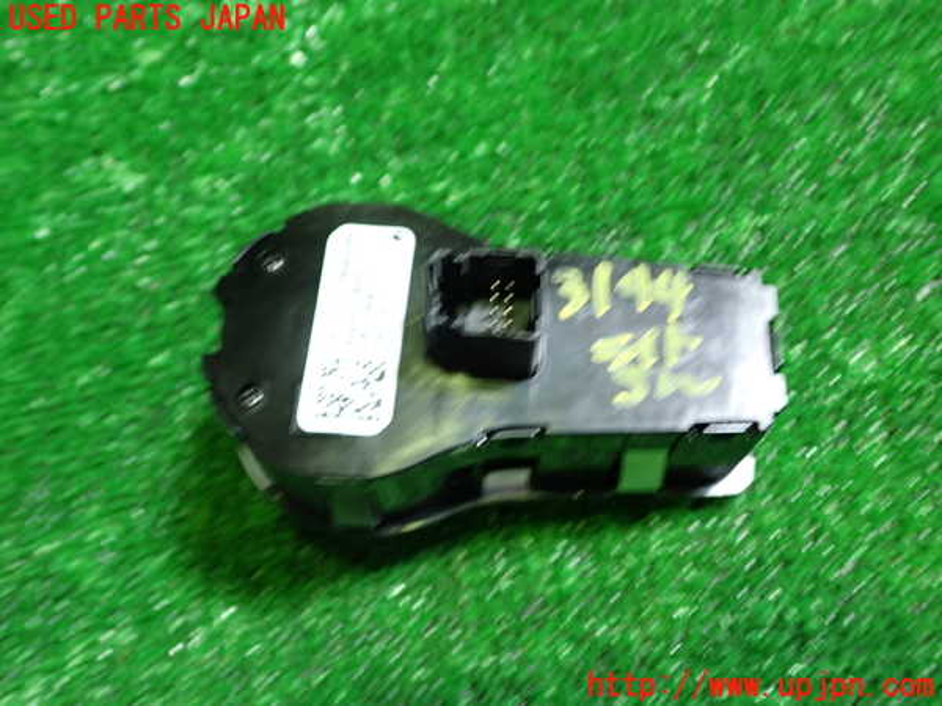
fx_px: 871
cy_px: 353
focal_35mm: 32
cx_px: 471
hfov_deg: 56.8
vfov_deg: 44.2
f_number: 2.4
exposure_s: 1/30
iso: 400
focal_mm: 5.79
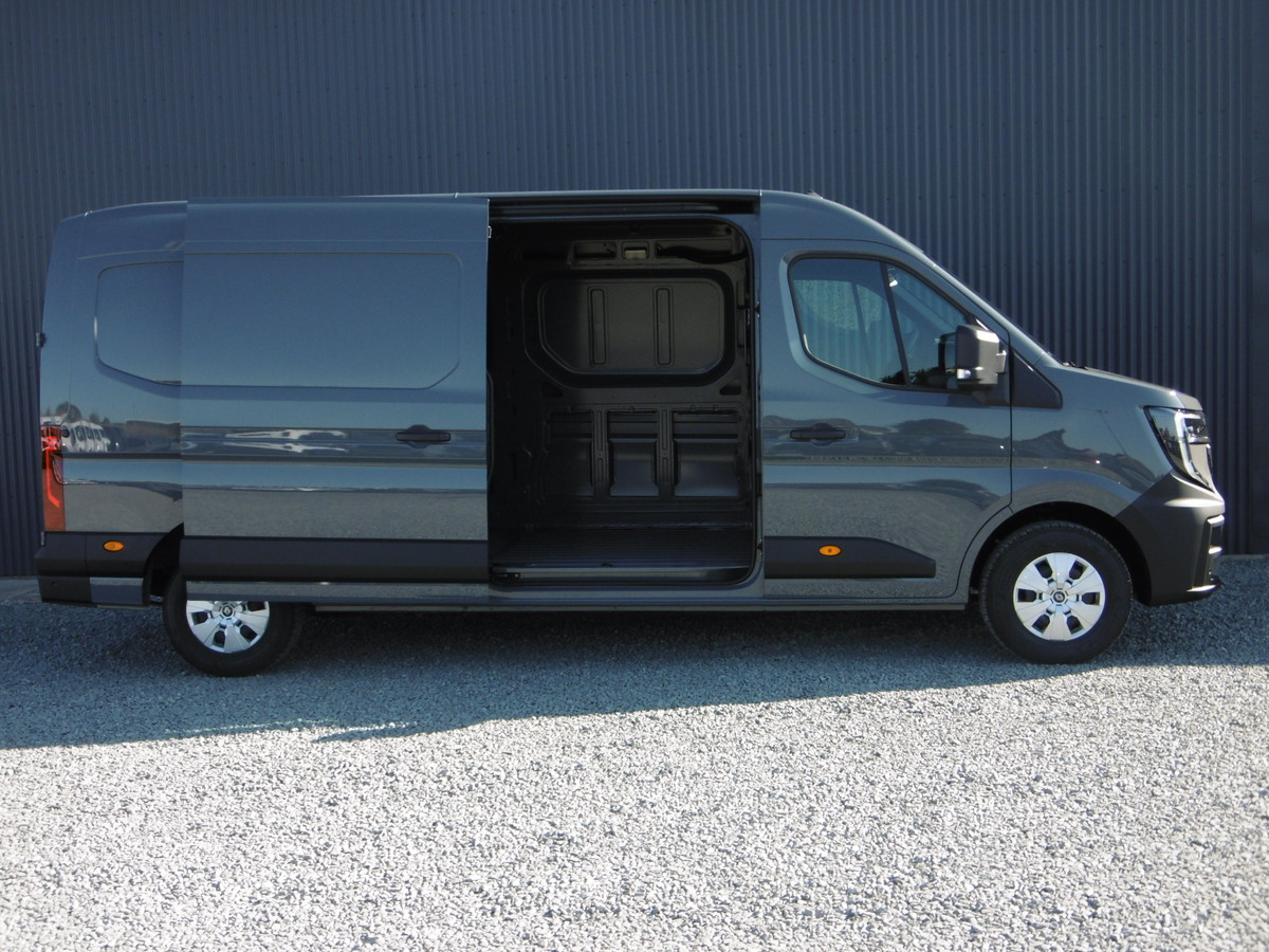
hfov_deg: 49.0
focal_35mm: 38
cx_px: 634
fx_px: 1393
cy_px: 476
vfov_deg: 37.7
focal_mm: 6.8
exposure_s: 1/250
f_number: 3.7
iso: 100
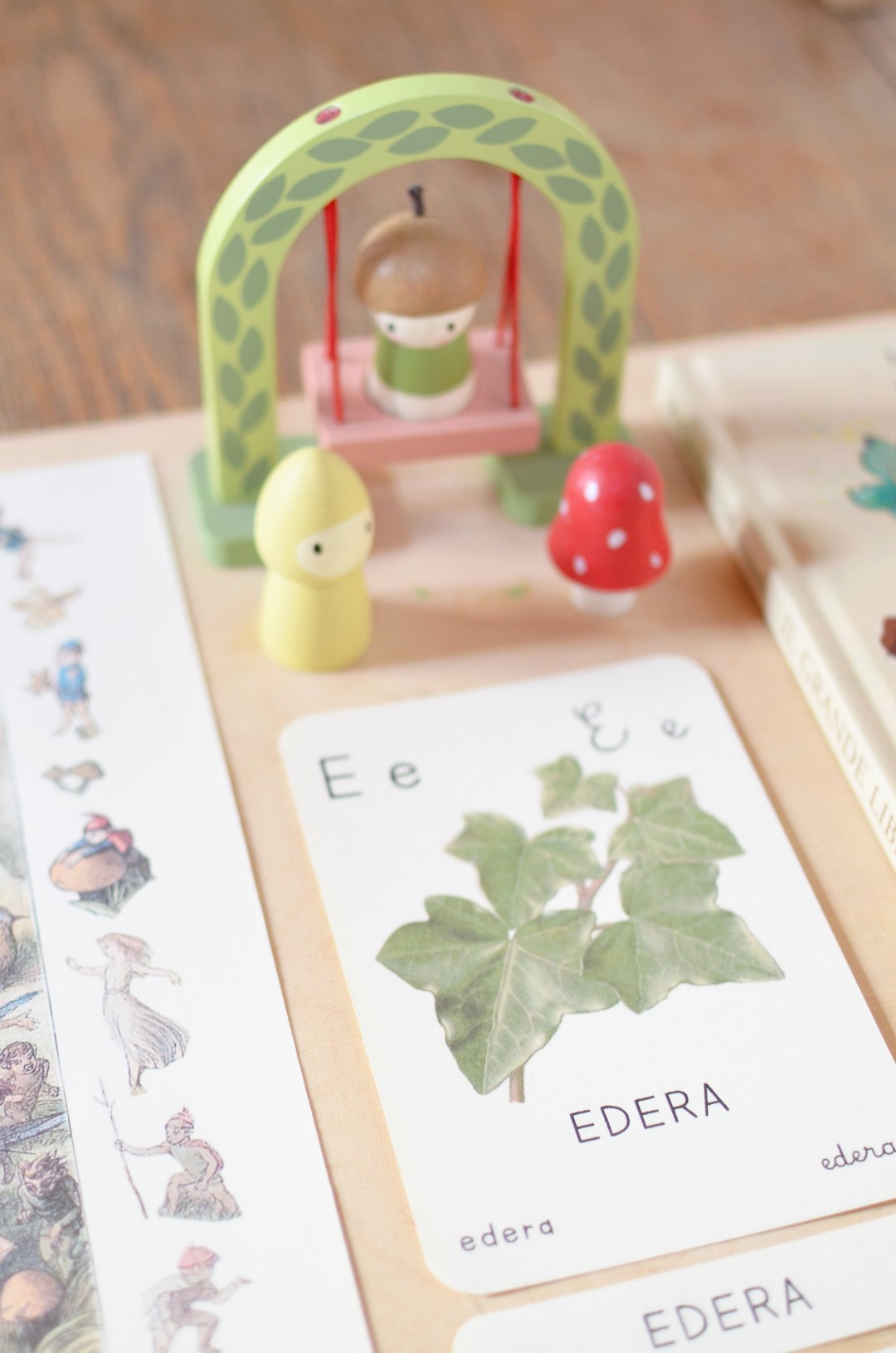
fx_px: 1969
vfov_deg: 37.9
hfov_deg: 25.6
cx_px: 448
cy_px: 676
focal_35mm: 52
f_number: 1.8
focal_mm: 35
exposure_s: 1/100
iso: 560
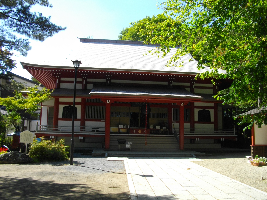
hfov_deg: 56.8
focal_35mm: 32
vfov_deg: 44.2
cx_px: 134
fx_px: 247
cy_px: 100
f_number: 5.5
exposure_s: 1/200
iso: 100
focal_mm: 5.7
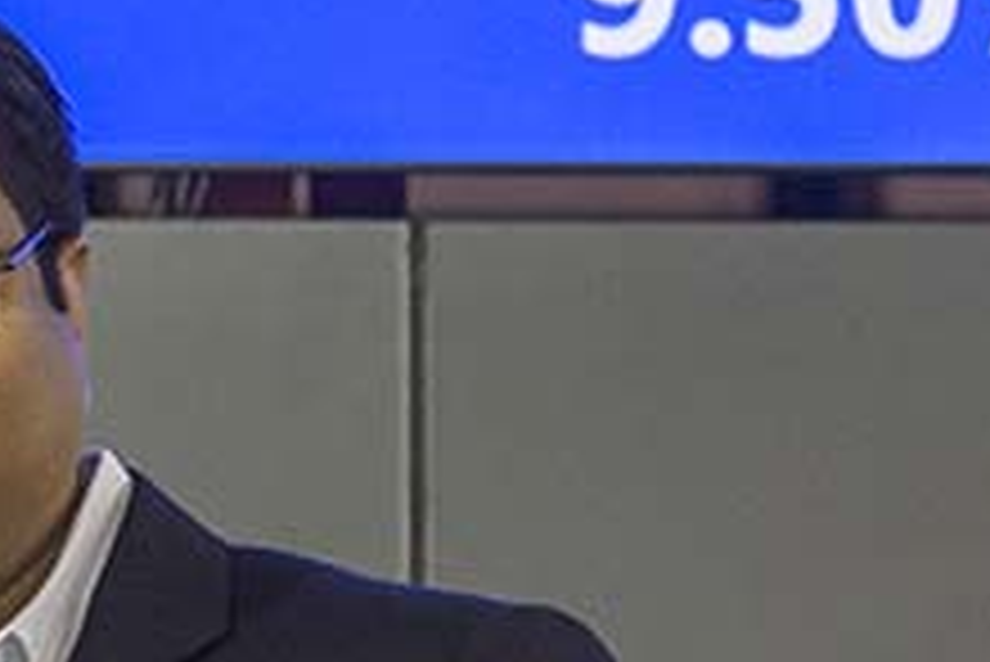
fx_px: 8393
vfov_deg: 4.5
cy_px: 664
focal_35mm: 305
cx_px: -1107
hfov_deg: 6.5
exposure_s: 1/200
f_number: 4.5
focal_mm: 70
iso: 1100
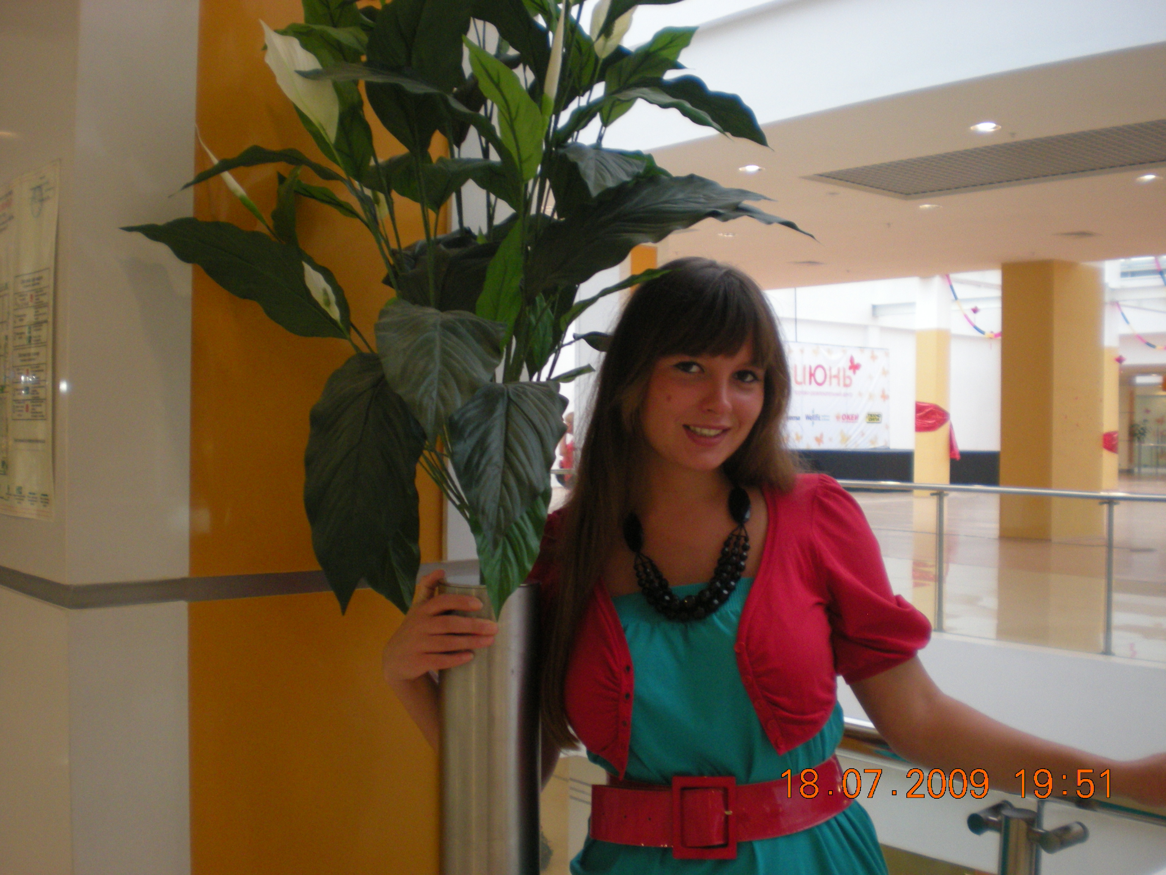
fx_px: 1280
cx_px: 583
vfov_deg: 37.7
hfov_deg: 49.0
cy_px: 438
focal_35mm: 38
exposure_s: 1/51
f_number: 3.1
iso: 200
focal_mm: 6.3
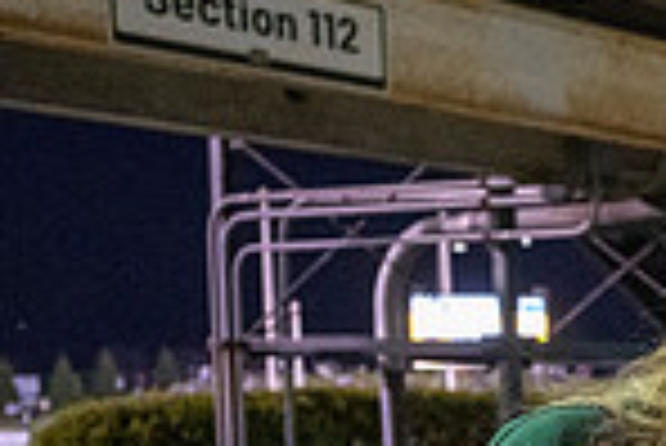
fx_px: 1741
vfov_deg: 14.0
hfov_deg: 17.3
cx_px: 1233
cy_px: 588
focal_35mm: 94
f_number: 3.2
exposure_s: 1/500
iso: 6400
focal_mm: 24
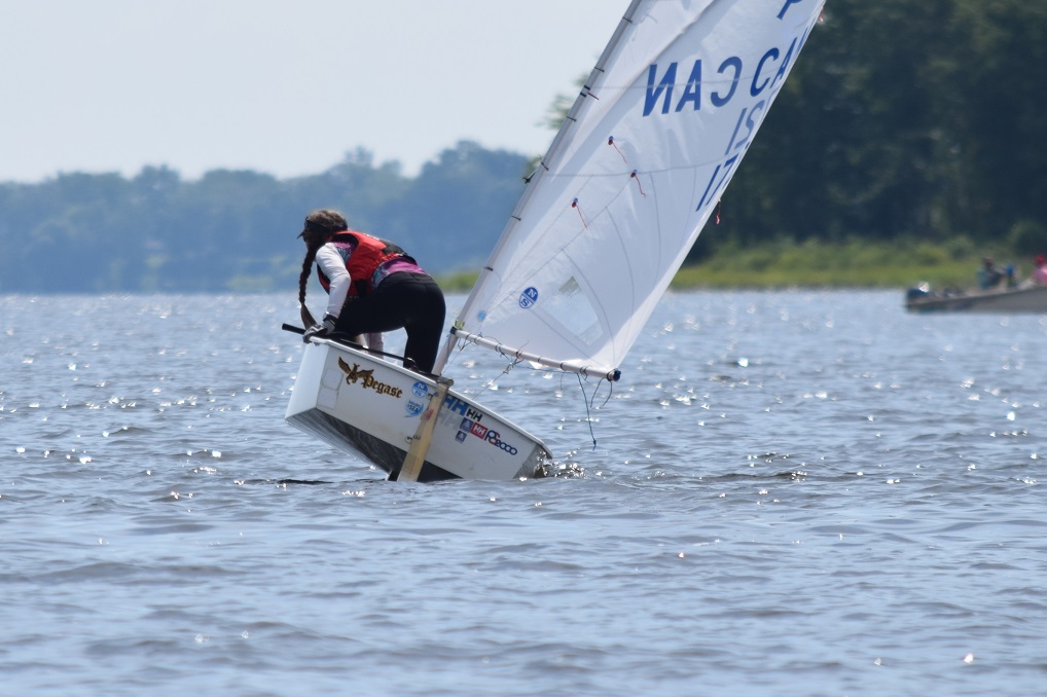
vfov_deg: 1.7
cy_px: 287
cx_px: 350
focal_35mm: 796
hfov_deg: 2.6
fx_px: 23142
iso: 200
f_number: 7.1
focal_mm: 300
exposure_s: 1/800
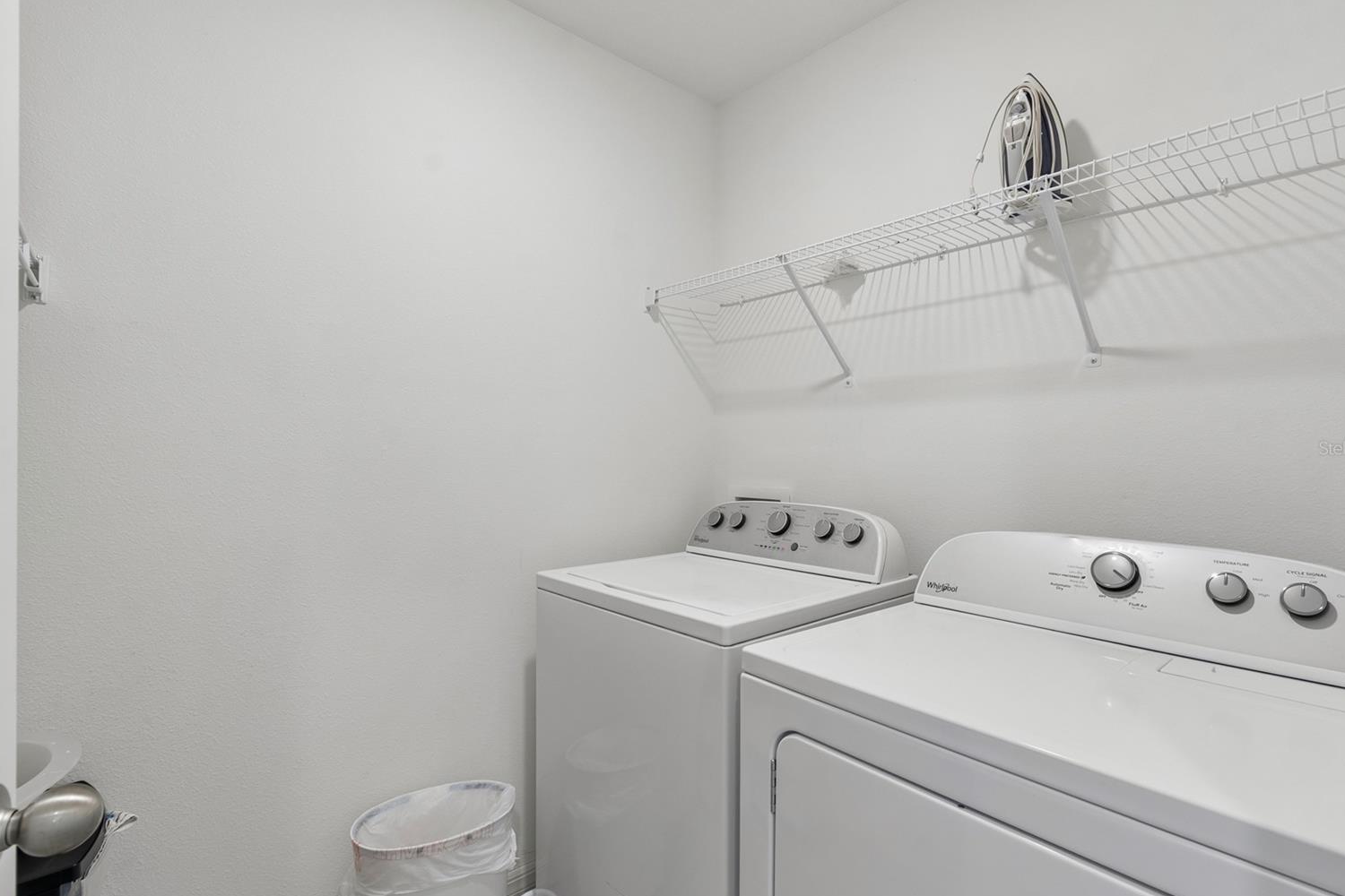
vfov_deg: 73.7
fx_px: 598
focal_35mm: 16
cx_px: 681
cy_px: 448
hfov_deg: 96.7
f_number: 7.1
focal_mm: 10
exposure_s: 1/2.5
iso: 100
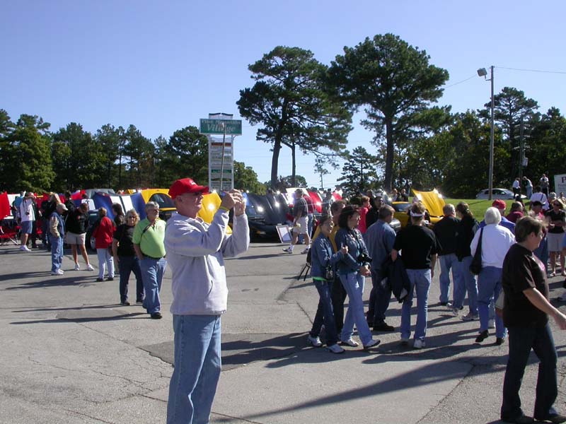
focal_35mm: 38
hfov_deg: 49.0
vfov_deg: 37.7
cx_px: 283
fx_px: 621
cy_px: 212
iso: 100
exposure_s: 1/288
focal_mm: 7.85
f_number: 7.5
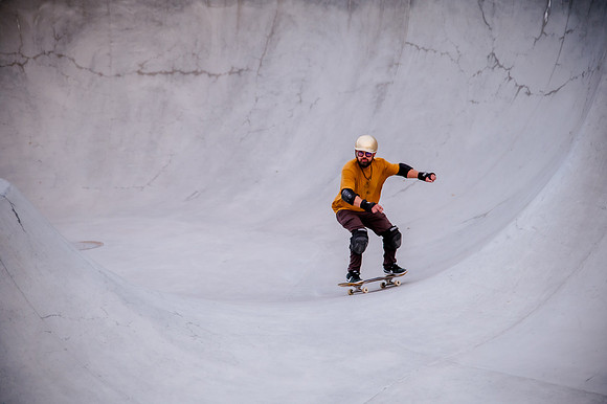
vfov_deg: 13.7
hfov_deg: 20.4
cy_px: 202
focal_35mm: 100
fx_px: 1685
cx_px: 304
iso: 2500
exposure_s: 1/400
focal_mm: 100
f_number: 4
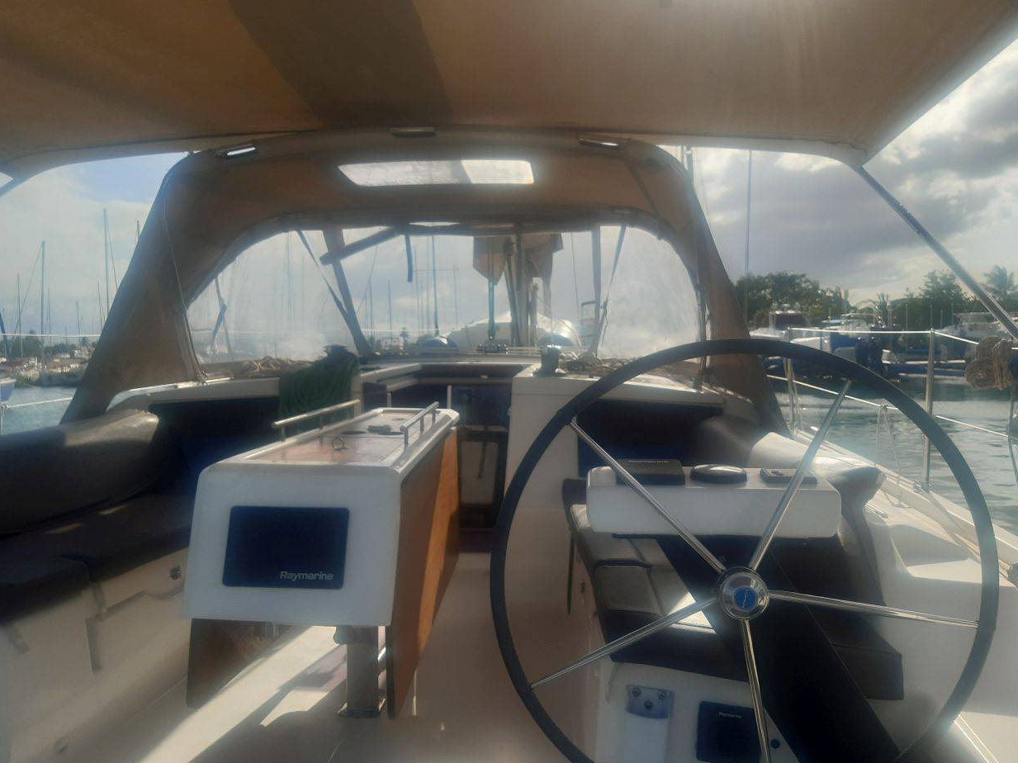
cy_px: 396
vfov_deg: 51.3
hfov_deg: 65.3
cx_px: 512
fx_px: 794
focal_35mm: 27
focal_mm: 3.92
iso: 40
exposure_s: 1/2183
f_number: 1.7
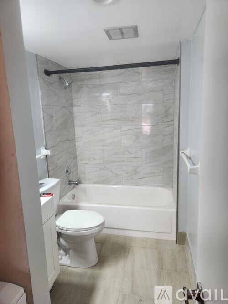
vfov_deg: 73.9
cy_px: 152
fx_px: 202
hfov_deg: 58.9
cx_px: 114
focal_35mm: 23
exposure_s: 1/120
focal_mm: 5.4
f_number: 1.8
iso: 160
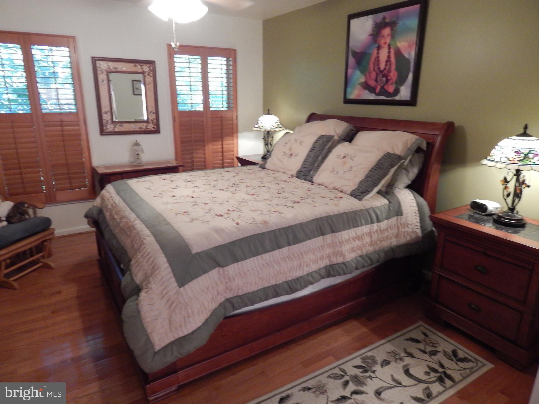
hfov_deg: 73.9
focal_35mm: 23
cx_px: 270
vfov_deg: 58.9
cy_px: 202
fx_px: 358
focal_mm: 4
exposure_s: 1/25
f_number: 3
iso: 400
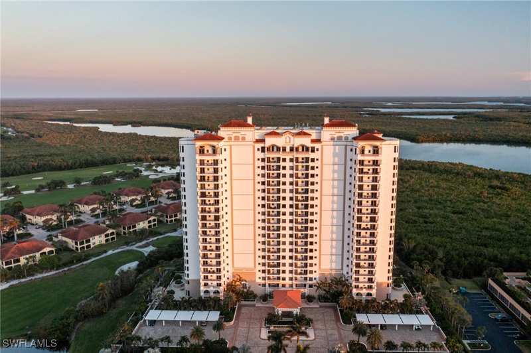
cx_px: 266
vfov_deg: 46.3
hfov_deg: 65.5
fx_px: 413
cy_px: 176
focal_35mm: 28
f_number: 7.1
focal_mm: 10.26
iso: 800
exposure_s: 1/50
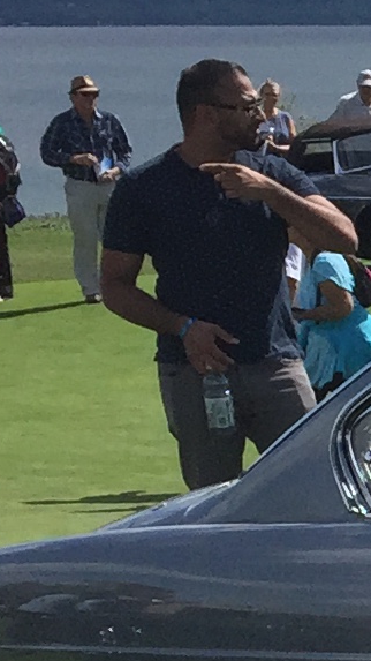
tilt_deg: -10.3
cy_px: 614
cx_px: 1421
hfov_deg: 5.8
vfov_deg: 11.9
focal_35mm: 180
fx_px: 3150
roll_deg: -1.9
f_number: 2.2
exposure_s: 1/3597
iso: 32
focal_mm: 4.15
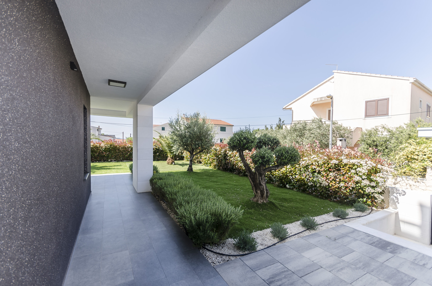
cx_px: 216
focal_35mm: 15
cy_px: 143
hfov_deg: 100.5
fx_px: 180
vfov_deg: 77.1
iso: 100
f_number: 5.6
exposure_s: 1/200
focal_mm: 10
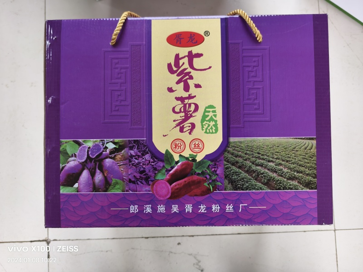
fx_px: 241
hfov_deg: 73.9
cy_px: 136
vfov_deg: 58.9
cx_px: 182
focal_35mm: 23
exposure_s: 1/100
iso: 85
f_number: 1.57
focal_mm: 5.6
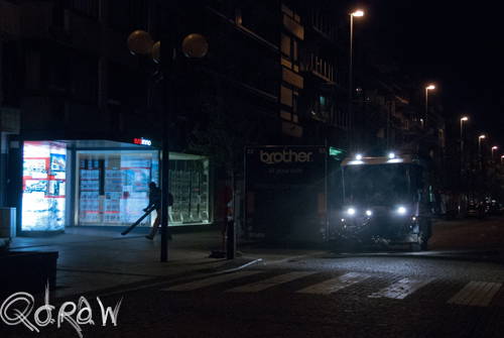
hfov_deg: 33.4
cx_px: 252
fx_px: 841
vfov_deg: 22.7
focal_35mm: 60
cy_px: 169
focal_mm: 40
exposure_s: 1/50
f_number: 5.6
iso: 800
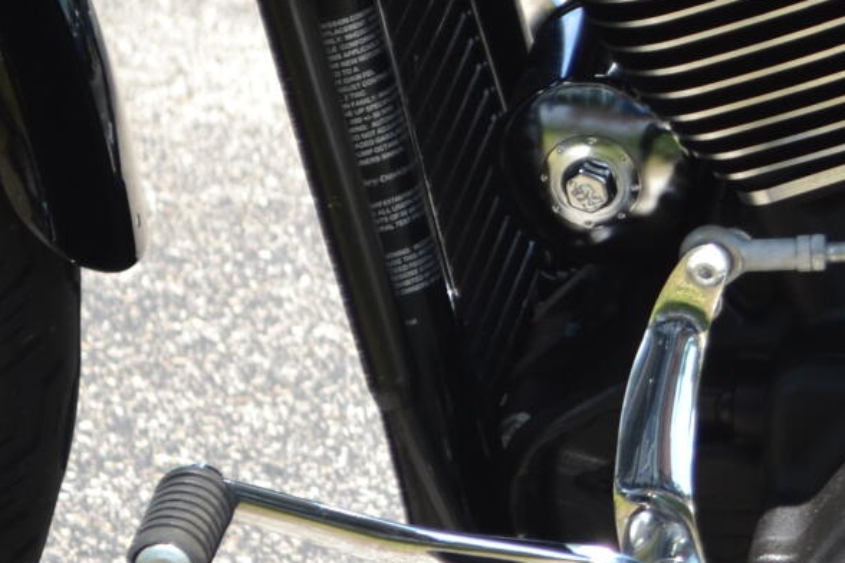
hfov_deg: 7.2
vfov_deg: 4.9
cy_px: 180
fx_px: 6588
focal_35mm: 281
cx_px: 1378
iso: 110
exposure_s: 1/125
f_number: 5.6
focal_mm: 55
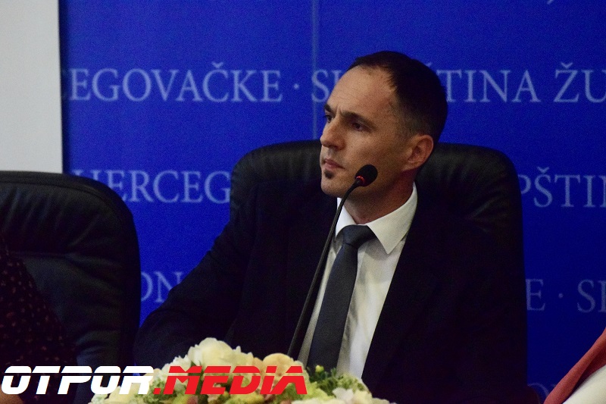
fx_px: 4670
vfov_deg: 5.0
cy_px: 202
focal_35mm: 278
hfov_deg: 7.4
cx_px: 303
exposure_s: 1/1000
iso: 12800
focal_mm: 185
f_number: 5
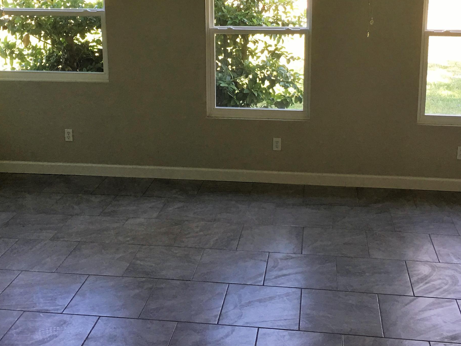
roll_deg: +0.2
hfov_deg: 39.7
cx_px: 237
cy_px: 89
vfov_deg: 29.8
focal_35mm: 48
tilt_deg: -12.0
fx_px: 639
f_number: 2.2
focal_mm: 4.15
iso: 32
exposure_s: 1/30
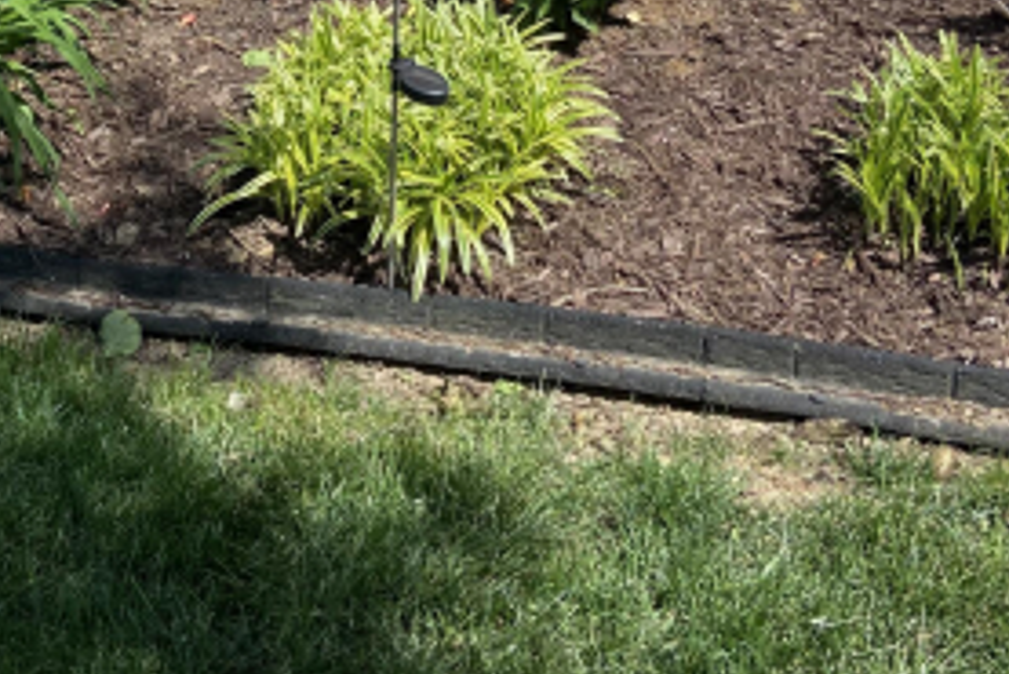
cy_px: -138
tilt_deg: -25.5
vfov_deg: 19.7
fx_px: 1823
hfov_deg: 30.4
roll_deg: -0.2
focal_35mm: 65
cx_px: 235
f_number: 1.8
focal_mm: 4.25
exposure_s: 1/2141
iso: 32
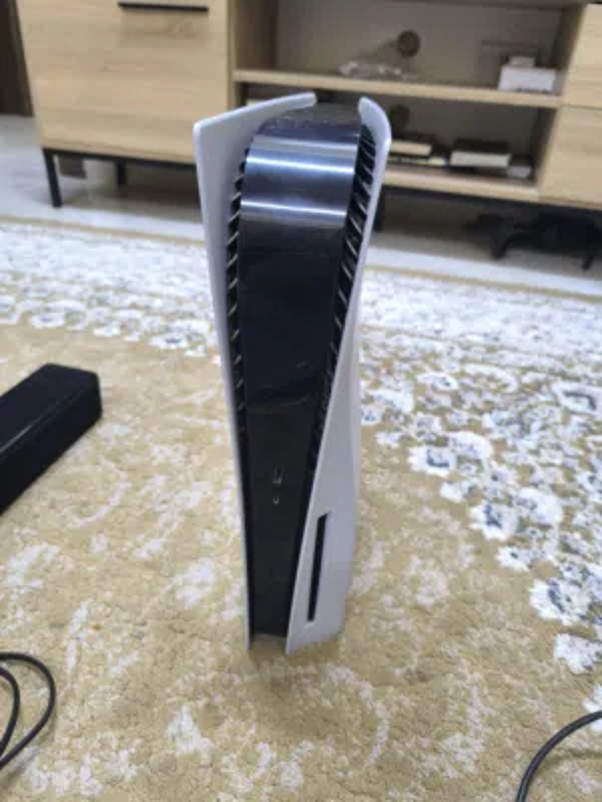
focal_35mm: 23
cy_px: 401
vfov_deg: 73.9
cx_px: 301
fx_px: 533
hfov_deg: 58.9
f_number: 1.65
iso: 1000
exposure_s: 1/25
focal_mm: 6.14
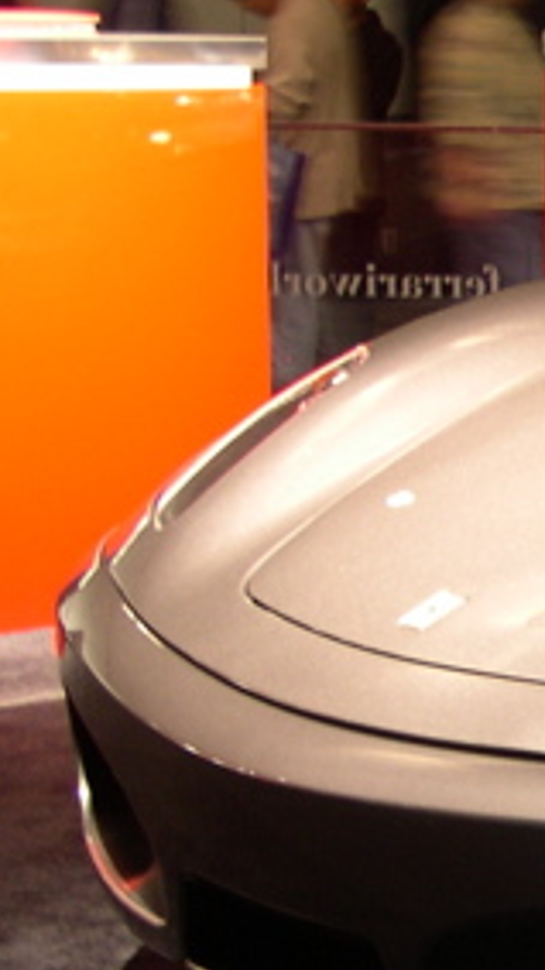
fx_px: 3009
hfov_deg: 9.3
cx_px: 1272
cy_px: 651
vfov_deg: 18.3
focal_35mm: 117
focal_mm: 8
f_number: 2.8
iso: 100
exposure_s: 1/5.2
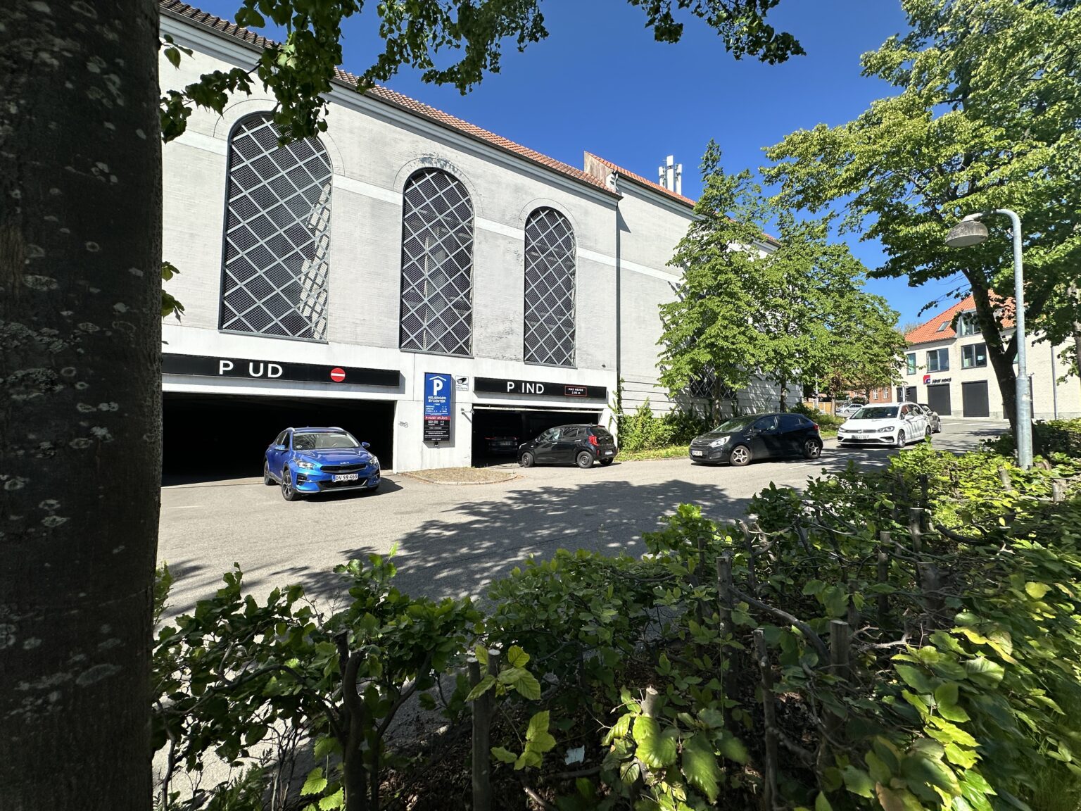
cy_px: 406
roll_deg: -1.0
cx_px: 540
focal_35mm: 14
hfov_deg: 102.1
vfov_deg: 85.7
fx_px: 437
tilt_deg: +2.9
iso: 40
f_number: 2.2
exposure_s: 1/1949
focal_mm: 2.22
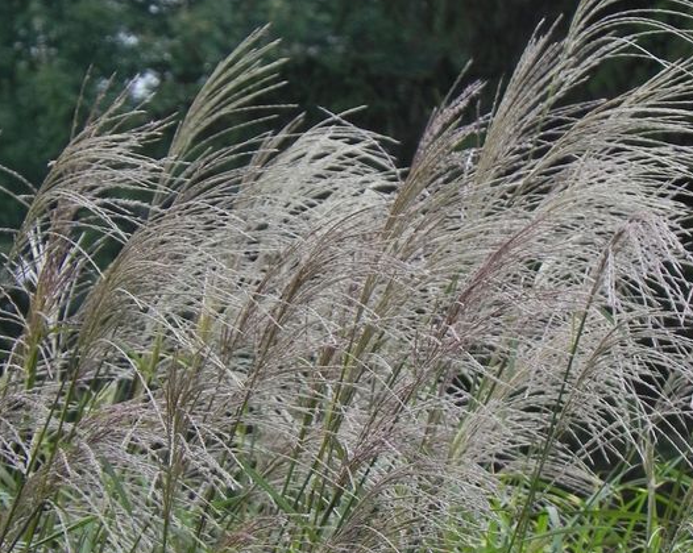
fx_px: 7522
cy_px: 400
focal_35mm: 367
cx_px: 369
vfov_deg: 4.2
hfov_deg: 5.3
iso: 160
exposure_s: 1/60
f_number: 5
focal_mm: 44
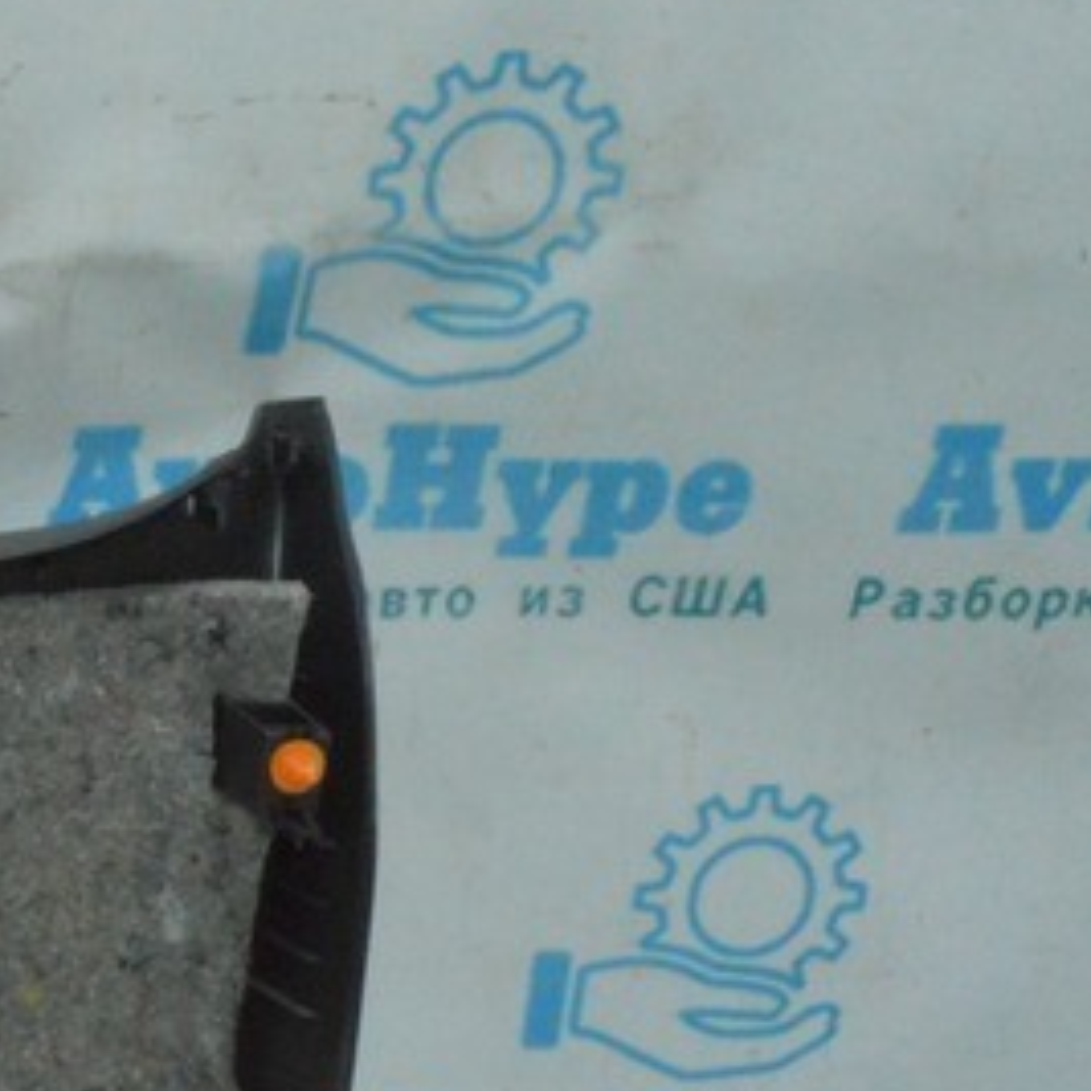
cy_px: 876
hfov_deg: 16.0
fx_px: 3138
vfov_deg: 19.5
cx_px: -989
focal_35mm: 88
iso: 5000
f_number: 22
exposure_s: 1/50
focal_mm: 18
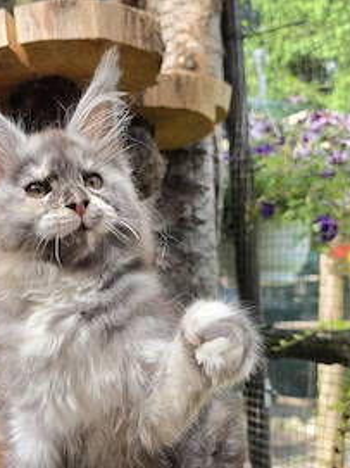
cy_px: 344
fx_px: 459
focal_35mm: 34
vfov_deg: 51.9
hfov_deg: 40.9
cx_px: 100
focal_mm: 6.5
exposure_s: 1/370
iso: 32
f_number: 1.4
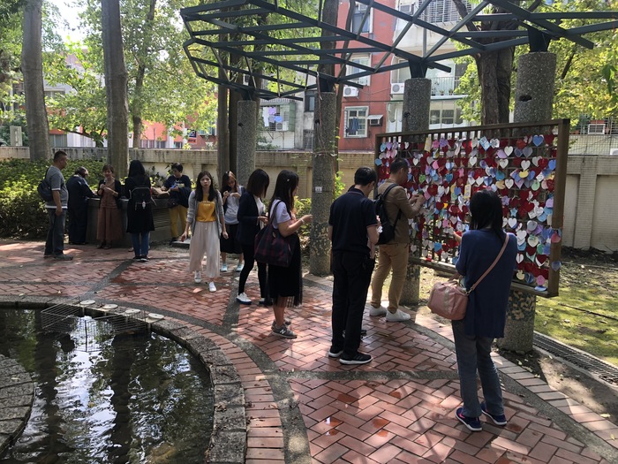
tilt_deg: -7.5
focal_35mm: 28
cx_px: 309
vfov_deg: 49.7
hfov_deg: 63.4
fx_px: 500
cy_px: 232
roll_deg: -0.8
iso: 20
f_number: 1.8
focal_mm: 3.99
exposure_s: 1/130
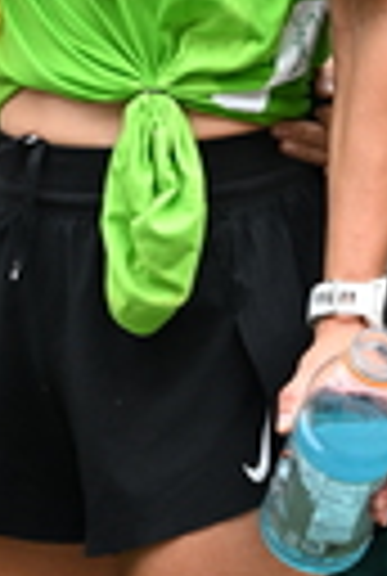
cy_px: 9
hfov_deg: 4.6
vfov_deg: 6.8
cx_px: 34
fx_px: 4811
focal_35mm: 300
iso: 1250
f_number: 2.8
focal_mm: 70
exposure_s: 1/1600
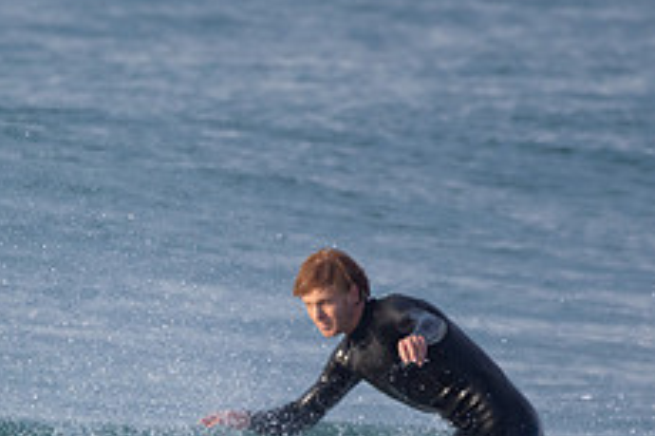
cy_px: 489
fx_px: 34380
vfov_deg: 0.7
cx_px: 43
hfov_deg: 1.1
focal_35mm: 1891
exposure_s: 1/1250
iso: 720
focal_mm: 500
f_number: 5.6
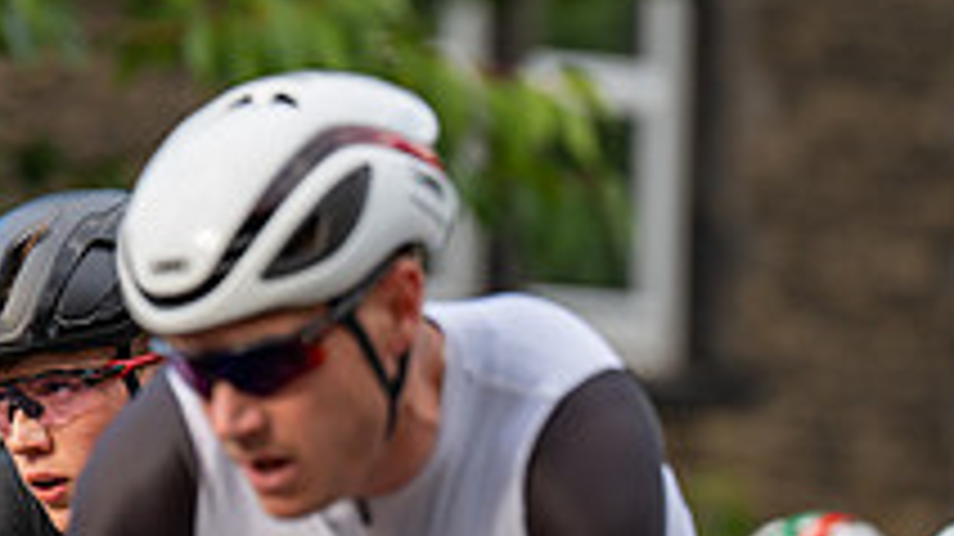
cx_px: 94
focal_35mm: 539
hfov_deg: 4.0
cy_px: 484
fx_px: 13628
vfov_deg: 2.3
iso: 400
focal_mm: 188
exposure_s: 1/800
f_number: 3.5
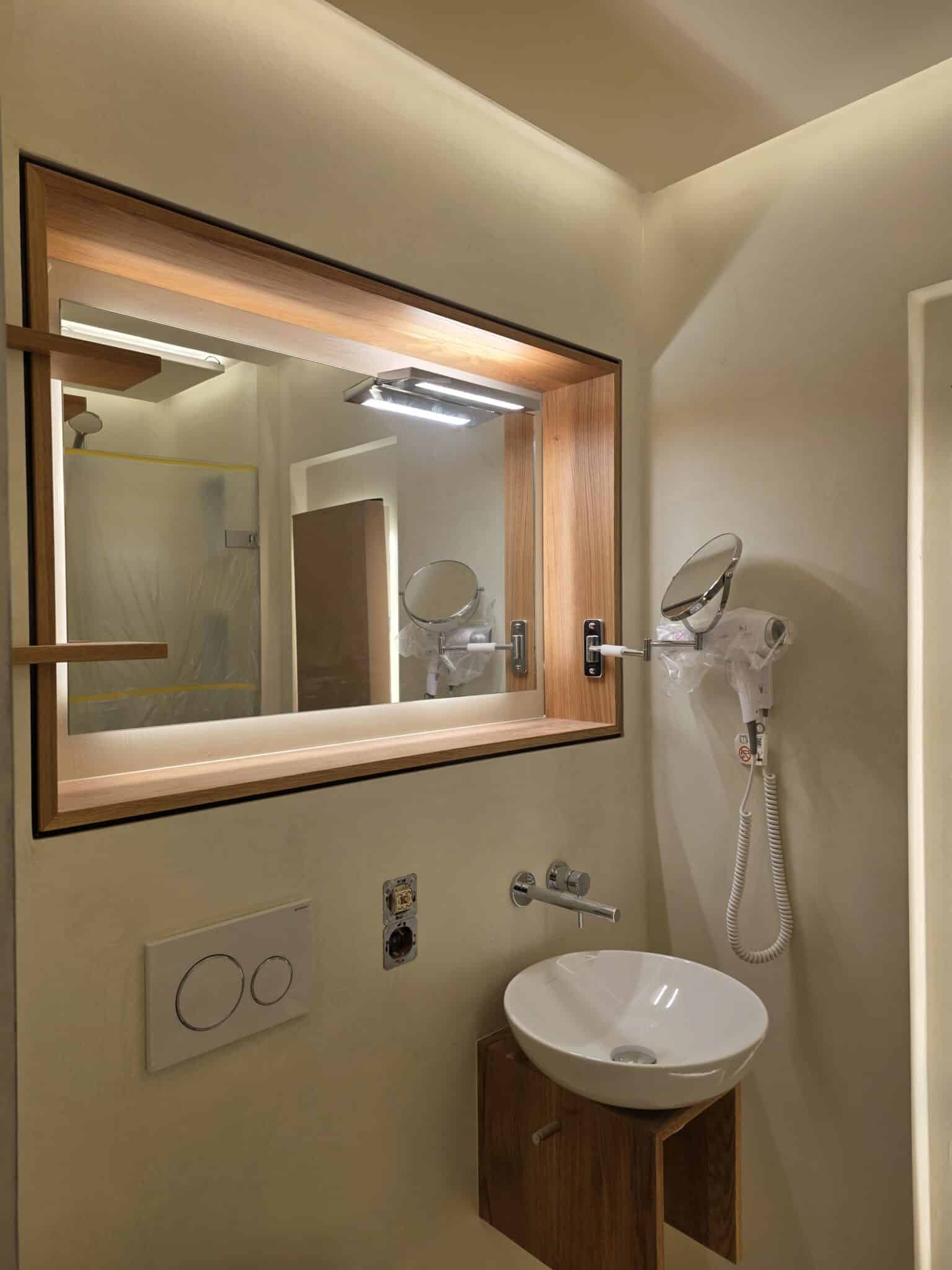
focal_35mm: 23
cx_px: 476
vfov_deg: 73.9
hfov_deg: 58.9
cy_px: 635
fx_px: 843
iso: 32
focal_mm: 6.25
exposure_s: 1/100
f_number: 1.7
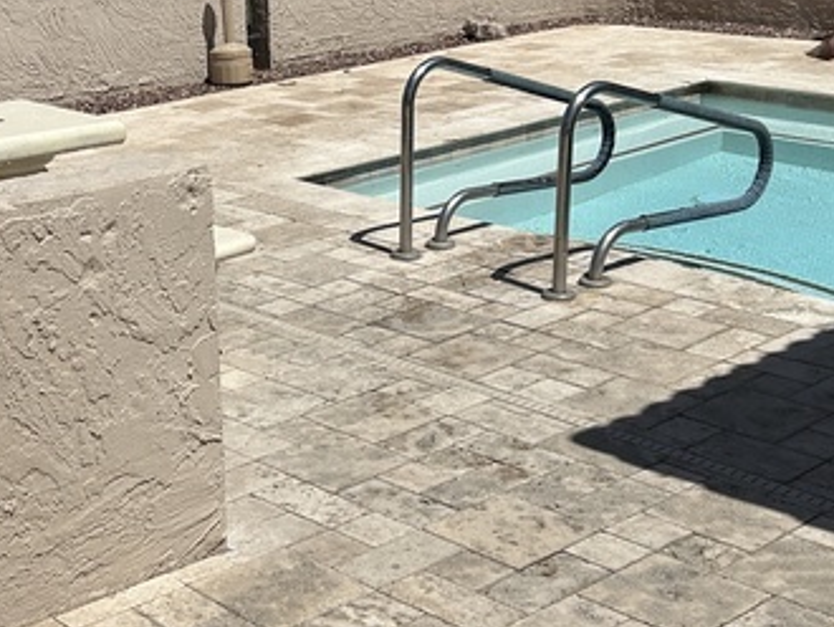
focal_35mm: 65
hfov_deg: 29.6
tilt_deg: -17.2
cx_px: 279
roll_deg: +2.1
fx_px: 1567
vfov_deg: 22.6
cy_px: 297
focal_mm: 5.7
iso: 50
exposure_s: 1/11364
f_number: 1.5
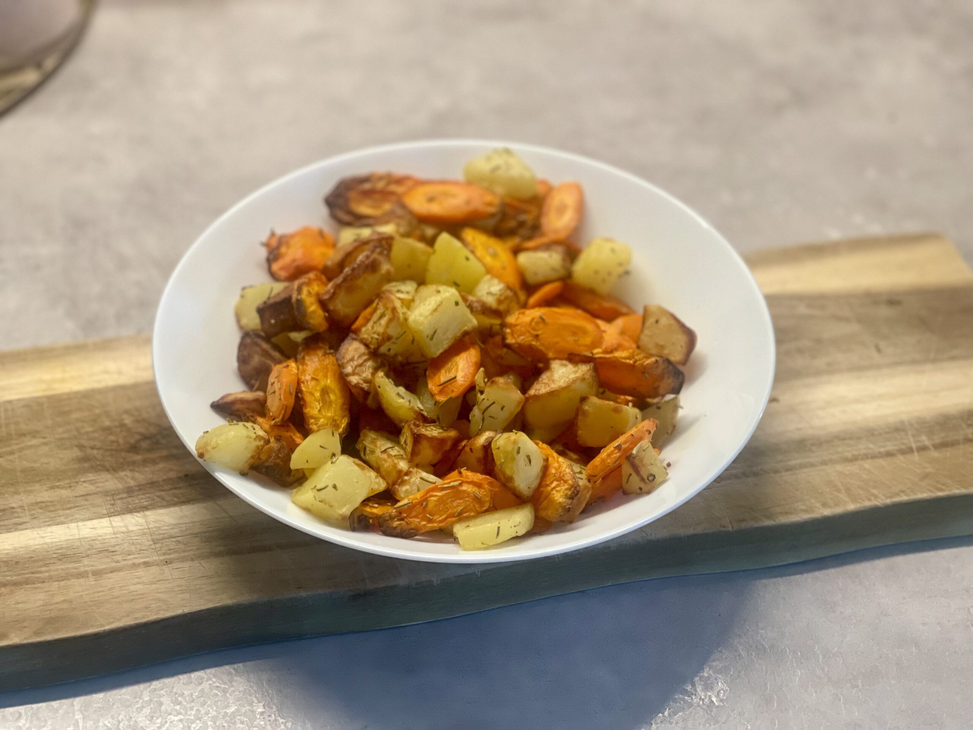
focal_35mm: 64
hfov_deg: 30.3
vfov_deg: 22.9
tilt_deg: -43.6
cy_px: 365
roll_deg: -1.9
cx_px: 486
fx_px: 1799
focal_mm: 7.5
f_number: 2.2
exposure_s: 1/91
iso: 250
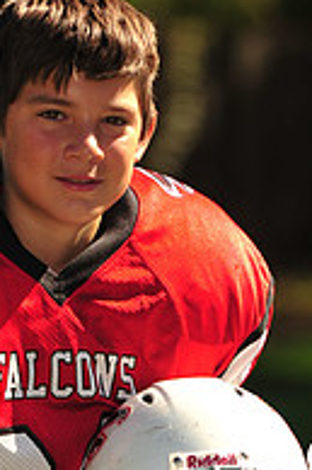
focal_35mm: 598
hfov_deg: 2.3
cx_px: 58
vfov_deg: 3.4
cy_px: 516
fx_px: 7787
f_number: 4.5
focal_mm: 200
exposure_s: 1/640
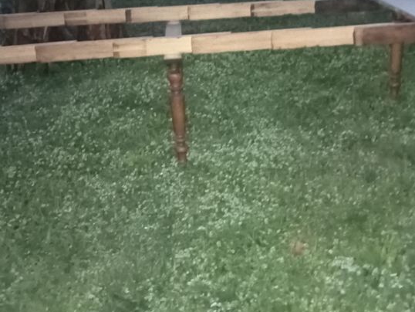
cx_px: 188
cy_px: 99
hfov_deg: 36.8
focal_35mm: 52
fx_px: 624
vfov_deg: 27.8
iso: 5461
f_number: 2.2
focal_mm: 3.46
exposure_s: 1/12.5
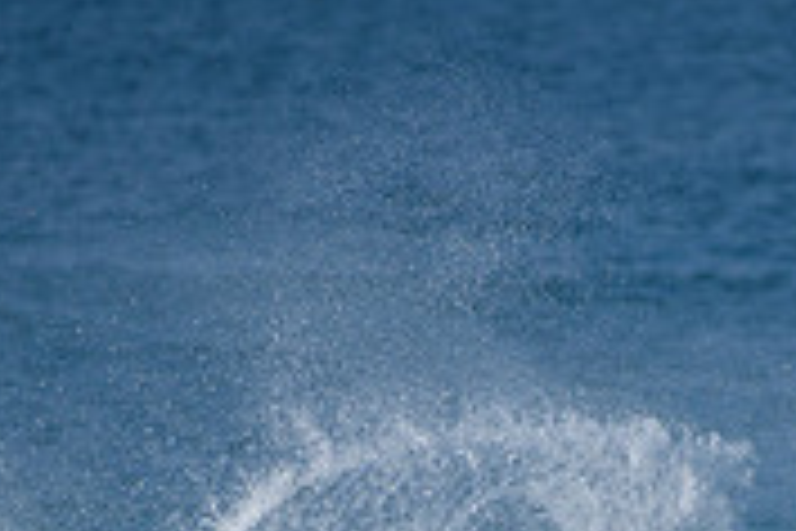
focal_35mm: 1686
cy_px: 826
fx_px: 37276
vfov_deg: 0.8
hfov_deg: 1.2
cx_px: 657
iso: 220
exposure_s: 1/2000
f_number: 5.6
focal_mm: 500
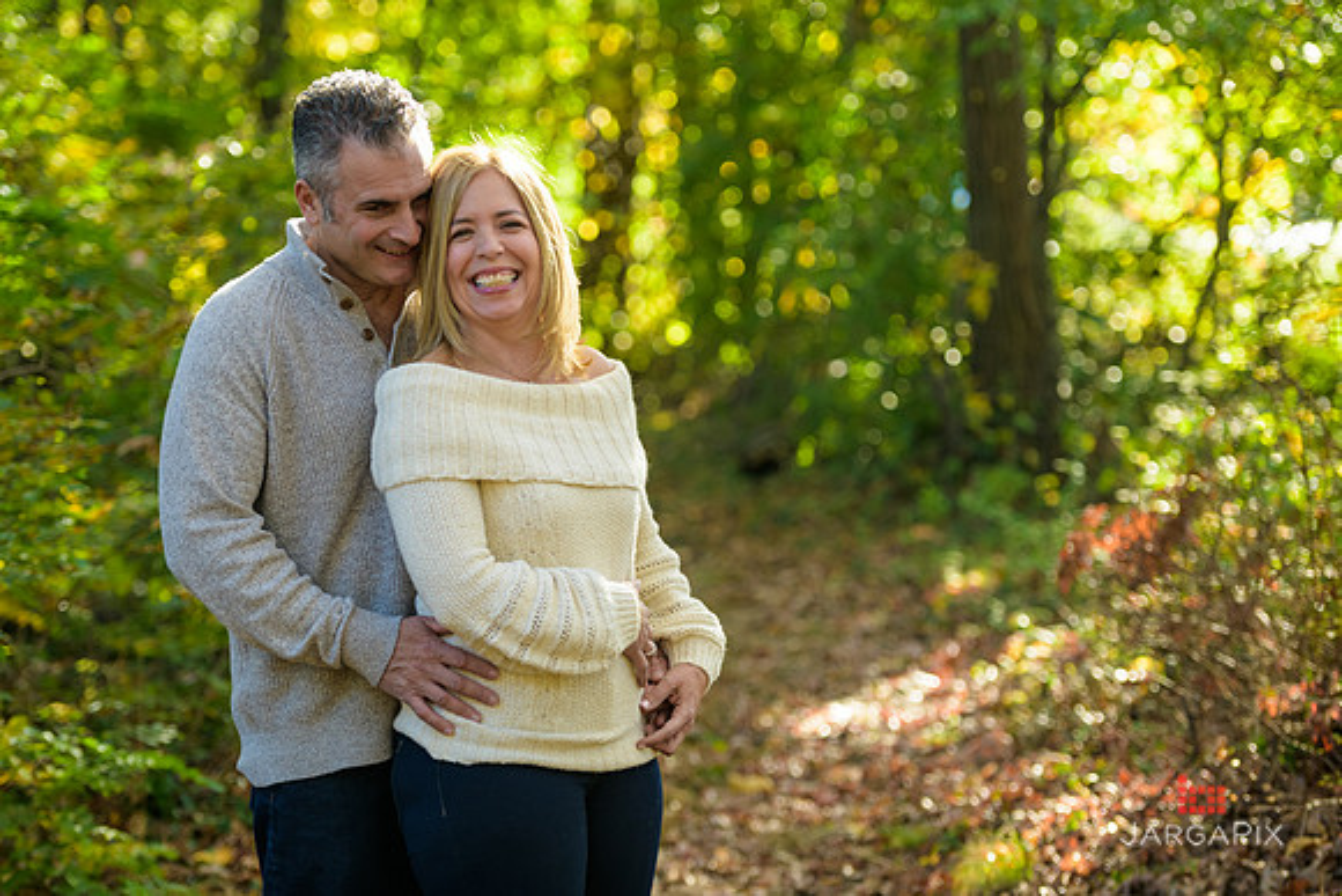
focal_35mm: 100
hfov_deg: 20.4
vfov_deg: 13.7
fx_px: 3728
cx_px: 671
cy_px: 448
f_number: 3.2
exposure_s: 1/200
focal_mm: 100
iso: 200
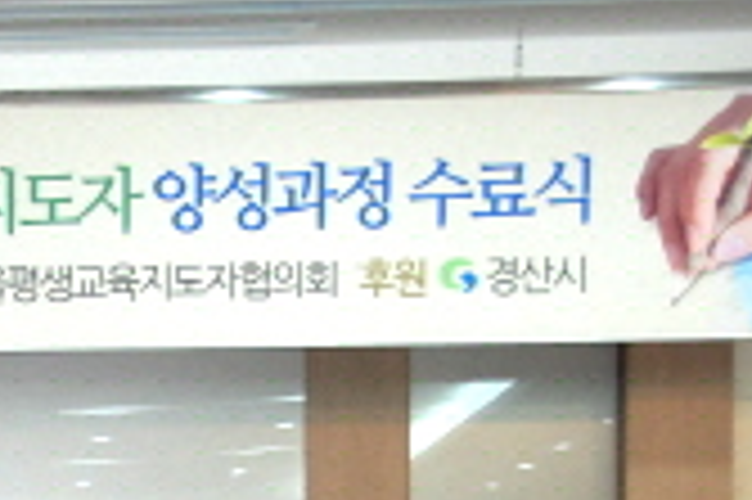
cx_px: -122
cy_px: 734
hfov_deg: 13.9
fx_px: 3005
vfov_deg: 9.3
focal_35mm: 144
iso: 800
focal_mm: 32
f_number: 5
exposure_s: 1/60
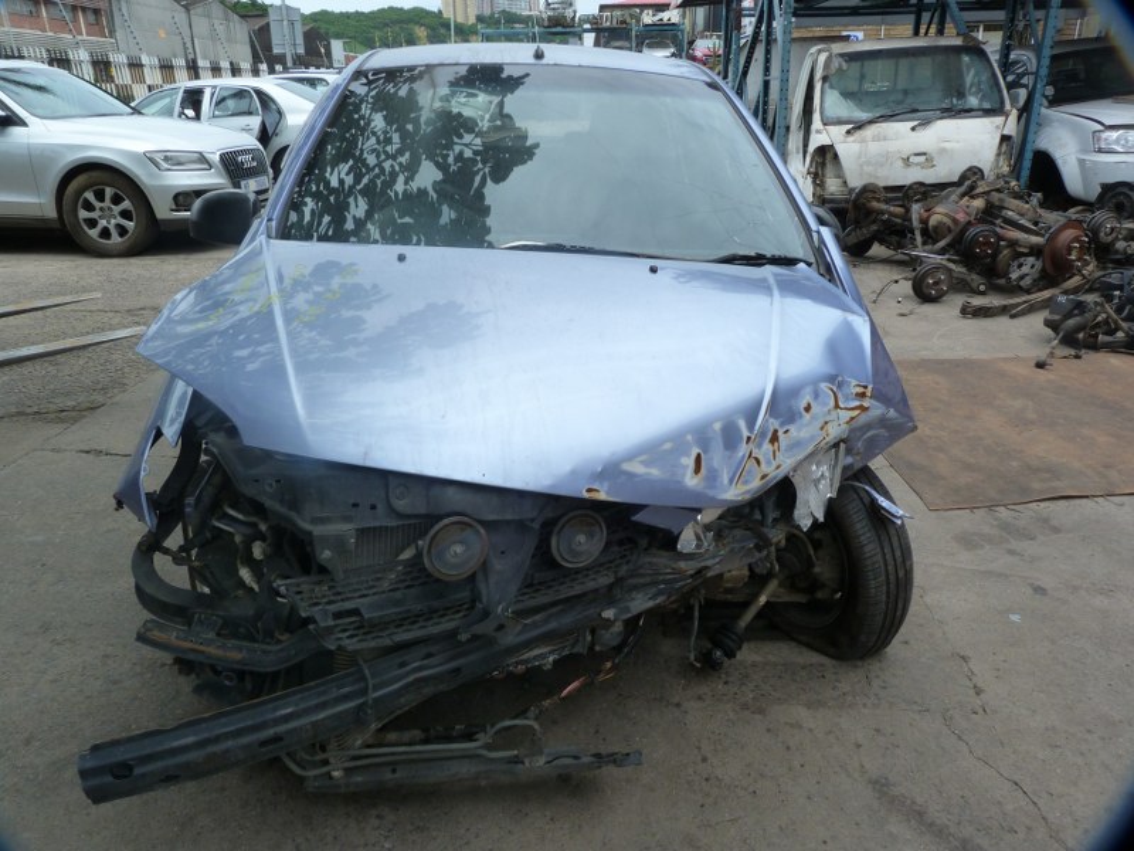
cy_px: 426
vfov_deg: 54.9
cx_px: 567
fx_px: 819
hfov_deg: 69.4
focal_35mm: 25
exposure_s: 1/250
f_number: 5.6
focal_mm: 4.5
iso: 125
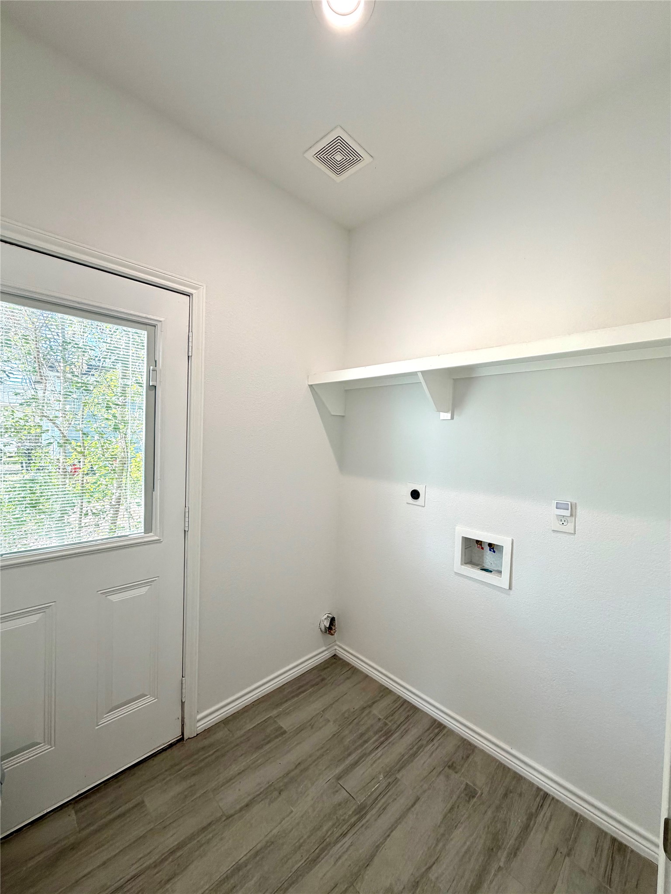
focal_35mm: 14
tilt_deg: -1.6
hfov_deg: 85.7
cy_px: 447
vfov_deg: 102.1
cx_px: 336
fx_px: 362
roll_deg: -1.9
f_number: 2.2
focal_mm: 2.22
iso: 160
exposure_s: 1/120
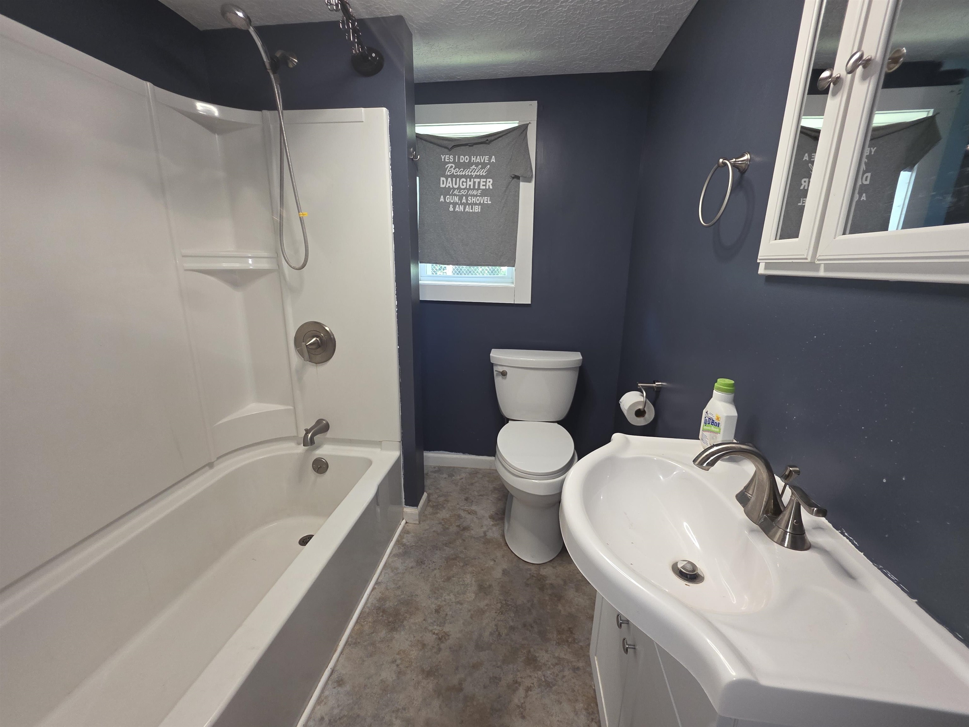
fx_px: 364
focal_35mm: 13
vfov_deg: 89.9
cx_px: 484
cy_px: 364
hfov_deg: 106.2
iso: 400
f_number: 1.9
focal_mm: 2.2
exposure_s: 1/24
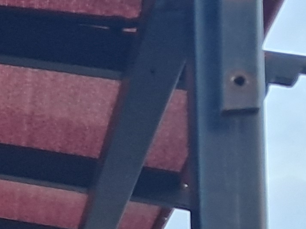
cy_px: 313
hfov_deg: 11.2
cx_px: -355
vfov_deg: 9.4
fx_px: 1370
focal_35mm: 155
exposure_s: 1/50
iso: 250
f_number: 1.8
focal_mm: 4
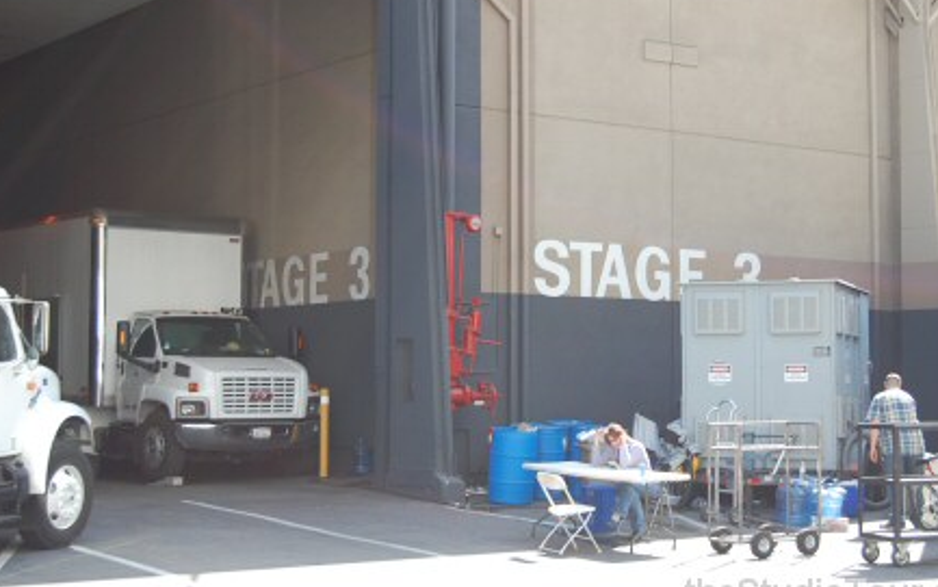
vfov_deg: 19.4
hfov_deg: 30.6
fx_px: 1713
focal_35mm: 67
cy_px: 258
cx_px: 529
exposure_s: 1/125
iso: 200
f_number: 5.6
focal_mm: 38
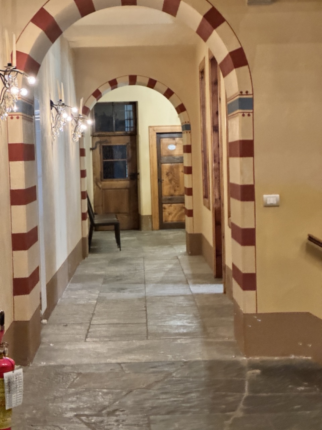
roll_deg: +2.9
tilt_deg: -2.7
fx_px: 955
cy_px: 215
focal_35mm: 77
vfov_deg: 25.3
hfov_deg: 19.1
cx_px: 161
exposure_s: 1/33
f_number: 2.8
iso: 1000
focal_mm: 9
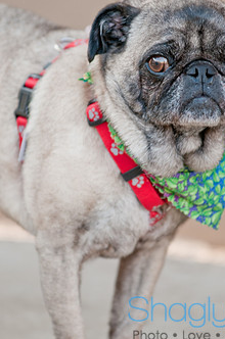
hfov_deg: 3.4
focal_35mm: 407
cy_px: 131
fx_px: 3831
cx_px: 137
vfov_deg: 5.1
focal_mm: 200
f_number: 3.5
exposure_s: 1/125
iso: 250
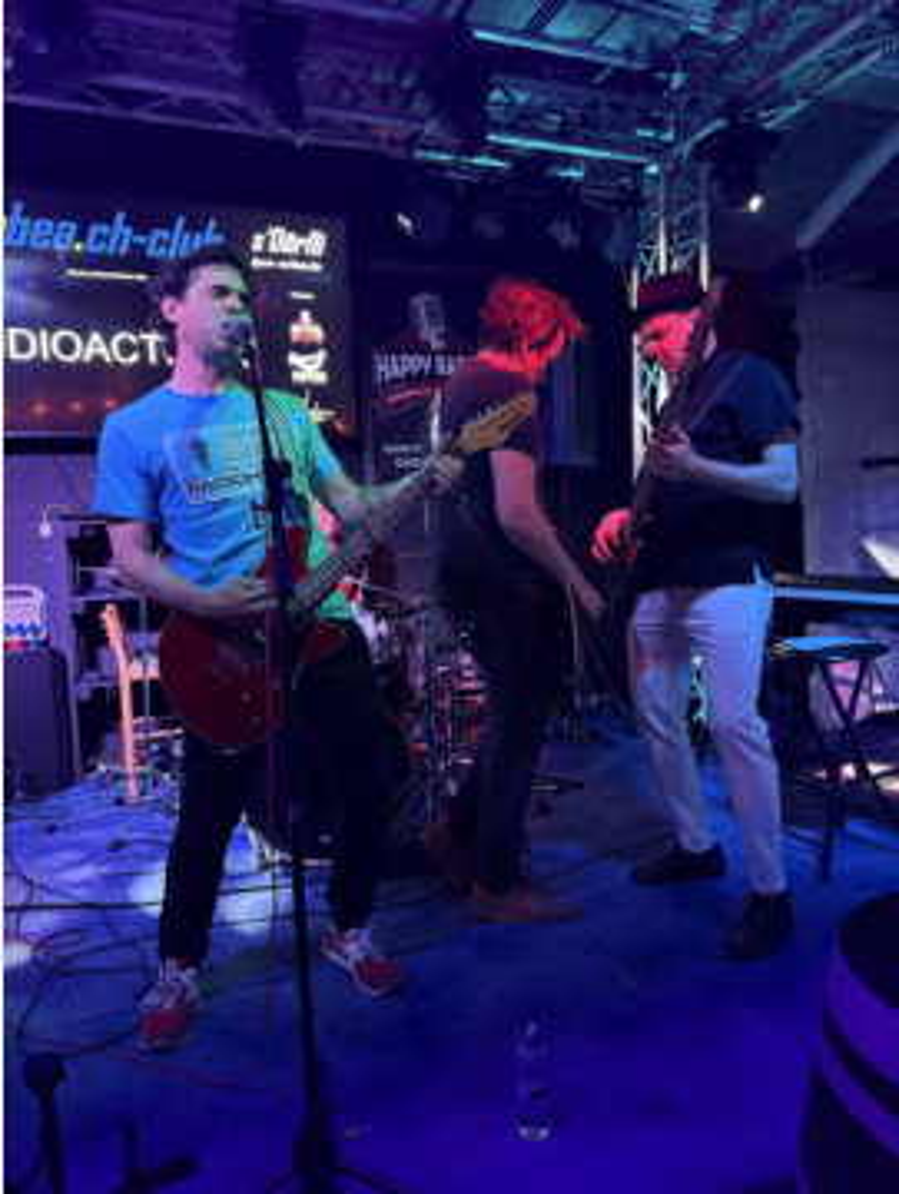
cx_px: 450
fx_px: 829
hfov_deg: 56.9
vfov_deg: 71.5
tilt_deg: -4.1
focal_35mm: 24
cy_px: 597
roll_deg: +1.2
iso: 800
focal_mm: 6.76
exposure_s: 1/30
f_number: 1.78
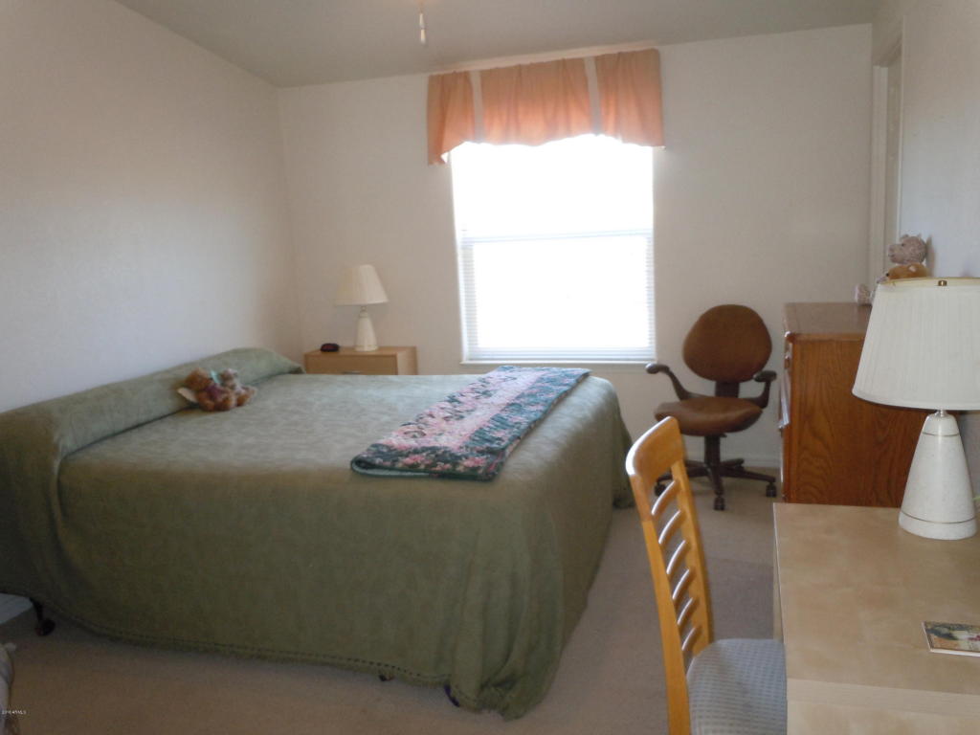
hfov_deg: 63.4
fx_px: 793
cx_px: 490
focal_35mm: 28
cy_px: 368
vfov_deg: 49.7
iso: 400
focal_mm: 5
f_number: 3.7
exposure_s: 1/50
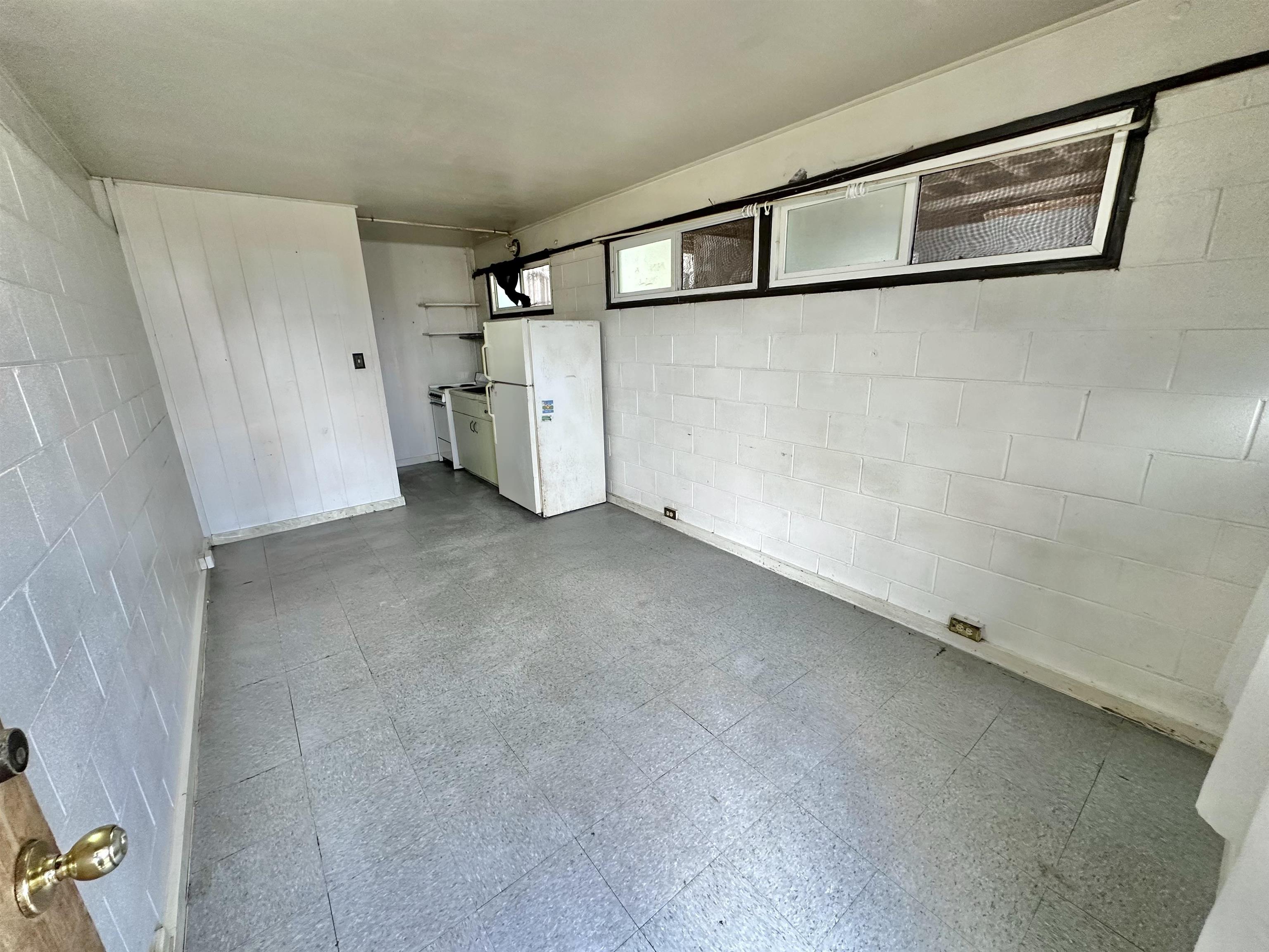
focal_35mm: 14
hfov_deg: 102.1
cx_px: 634
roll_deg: +1.5
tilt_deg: -16.2
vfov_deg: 85.7
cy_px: 476
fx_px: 513
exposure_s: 1/60
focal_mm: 2.22
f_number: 2.2
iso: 200
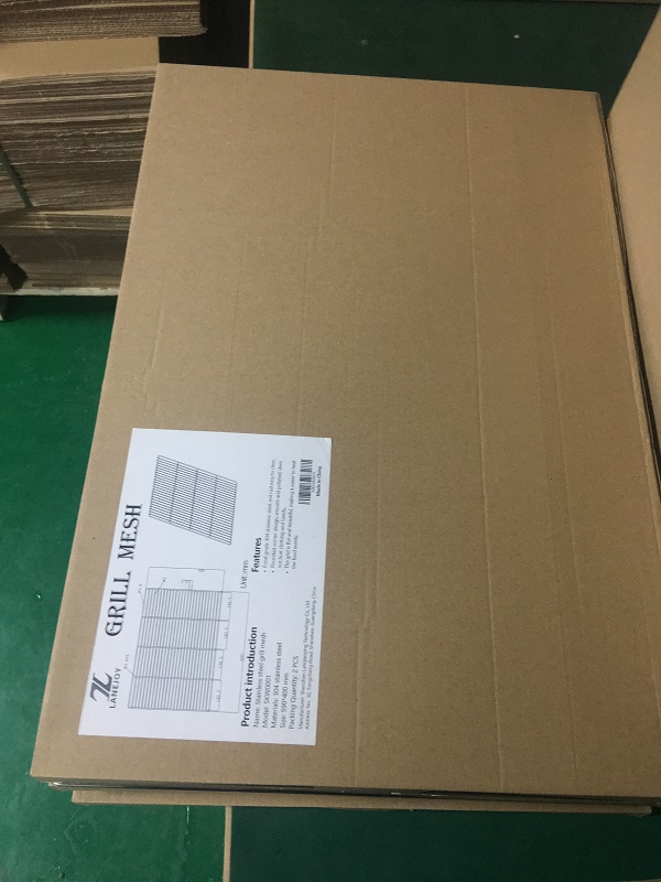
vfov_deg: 61.7
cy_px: 441
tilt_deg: -64.6
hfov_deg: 48.2
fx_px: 738
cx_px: 330
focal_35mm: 29
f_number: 2.2
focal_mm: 4.15
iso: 200
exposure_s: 1/20
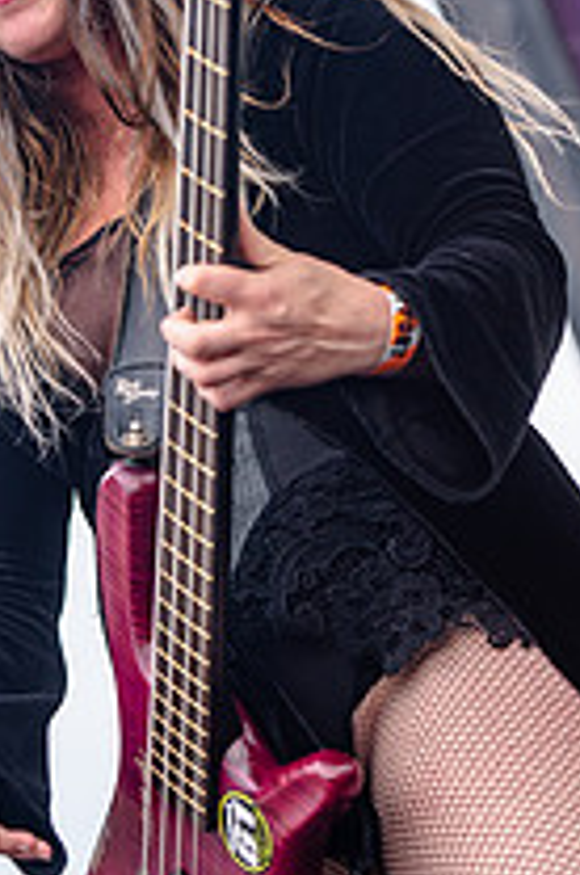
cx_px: 53
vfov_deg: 9.5
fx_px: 5237
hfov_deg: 6.3
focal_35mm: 216
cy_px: 349
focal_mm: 100
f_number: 4
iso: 200
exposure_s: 1/640
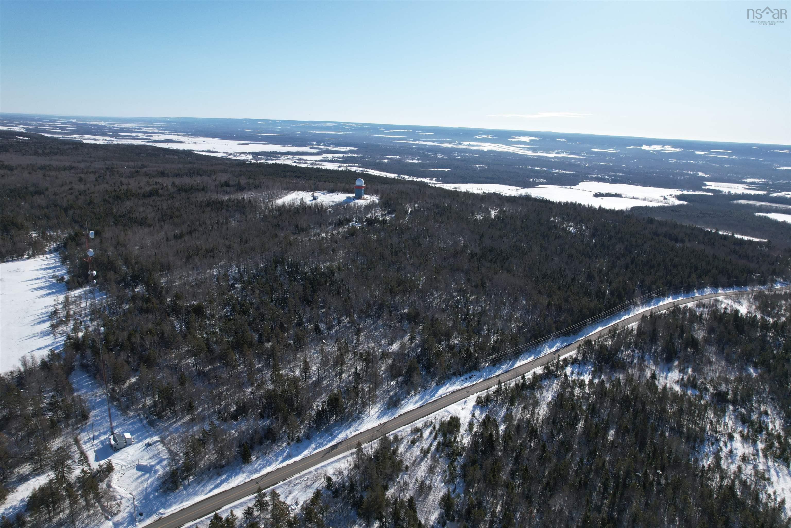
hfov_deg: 78.6
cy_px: 264
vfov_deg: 57.2
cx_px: 396
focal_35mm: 22
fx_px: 483
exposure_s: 1/2500
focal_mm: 8.38
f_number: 2.8
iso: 100
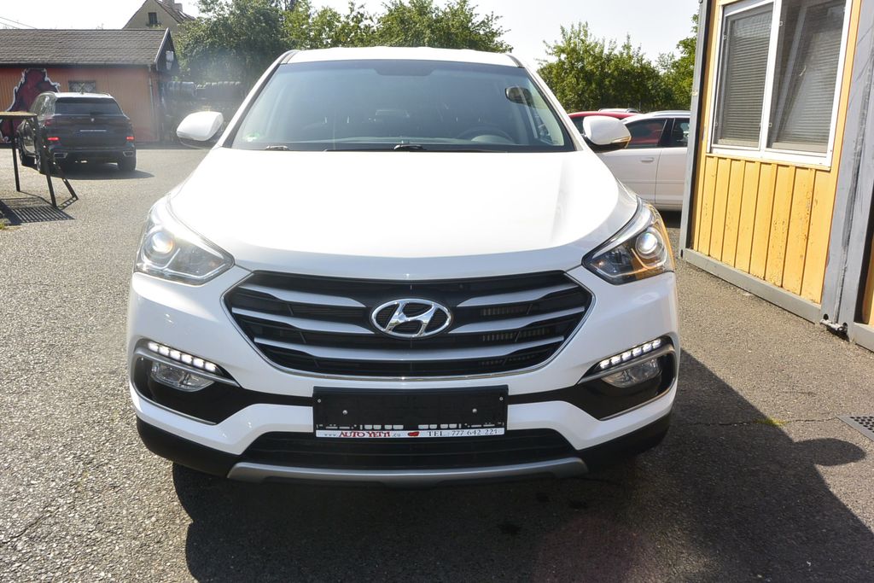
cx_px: 437
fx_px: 704
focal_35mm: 29
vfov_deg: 45.0
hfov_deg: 63.7
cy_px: 292
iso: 160
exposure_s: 1/250
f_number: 9
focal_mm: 11
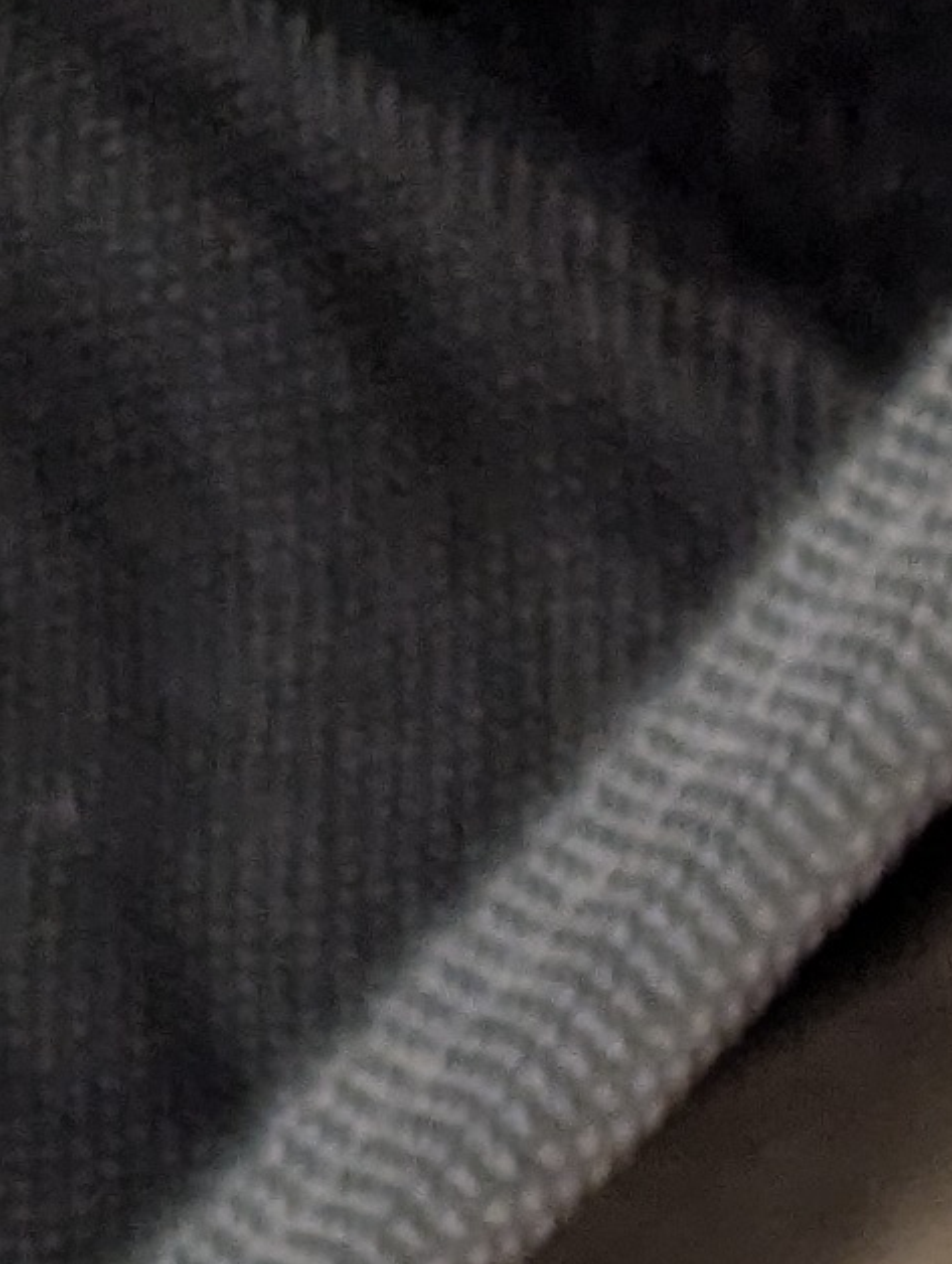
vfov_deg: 9.3
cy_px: 4088
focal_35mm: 156
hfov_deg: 8.5
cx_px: 2443
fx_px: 5705
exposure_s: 1/30
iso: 673
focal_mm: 6.81
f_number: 1.85
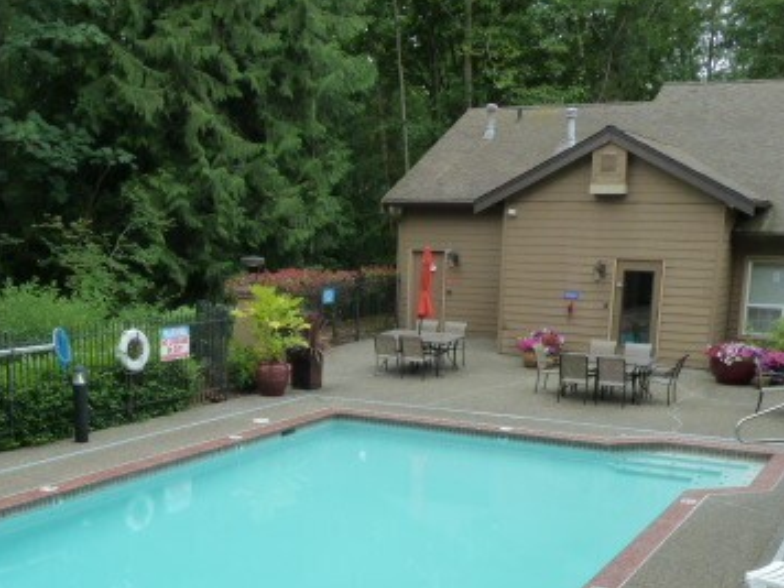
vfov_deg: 31.0
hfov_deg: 42.0
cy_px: 502
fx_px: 1019
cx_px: 330
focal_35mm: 45
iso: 125
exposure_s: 1/160
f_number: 4
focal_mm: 4.1
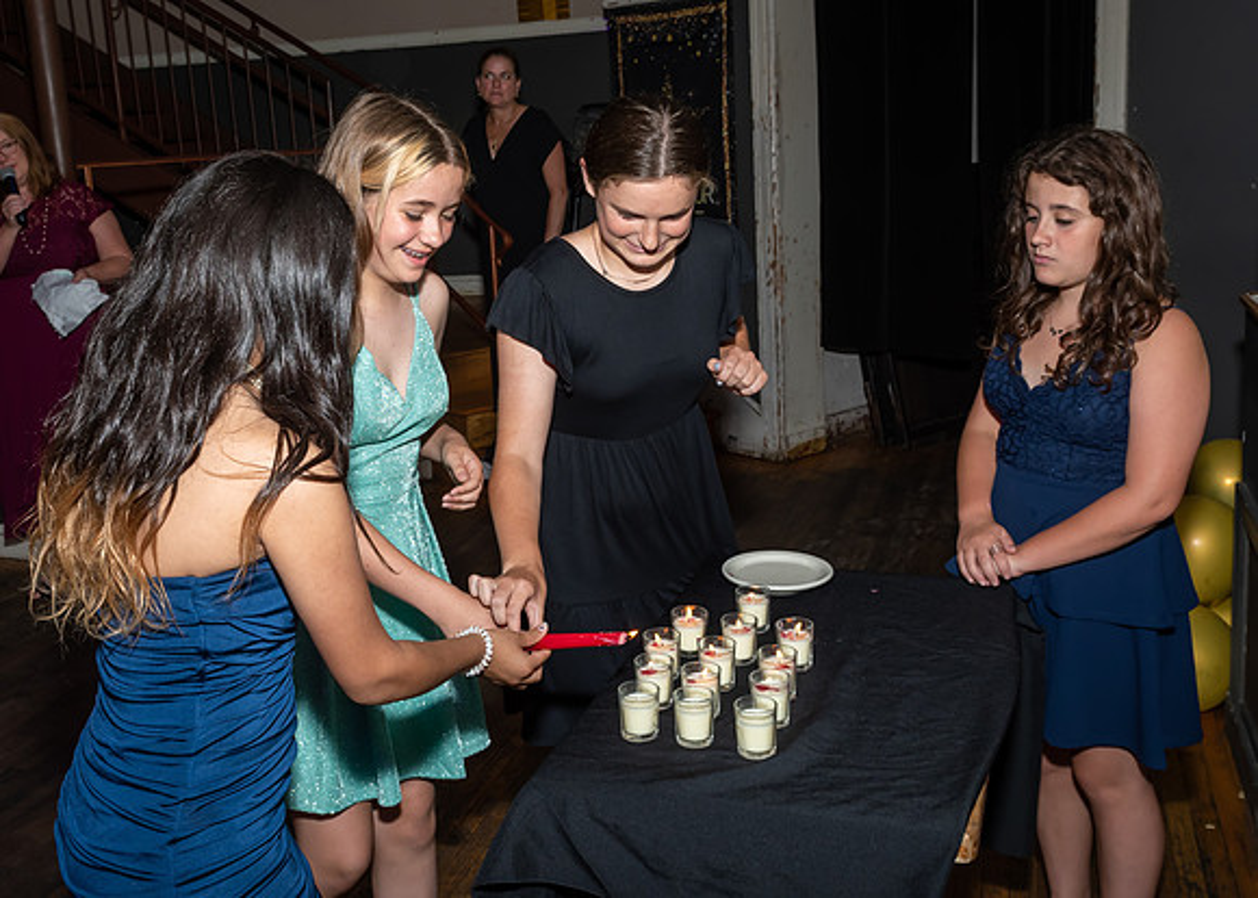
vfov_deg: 37.9
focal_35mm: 37
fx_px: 1307
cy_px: 398
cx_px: 561
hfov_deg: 51.3
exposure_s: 1/250
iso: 500
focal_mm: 18
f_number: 6.3
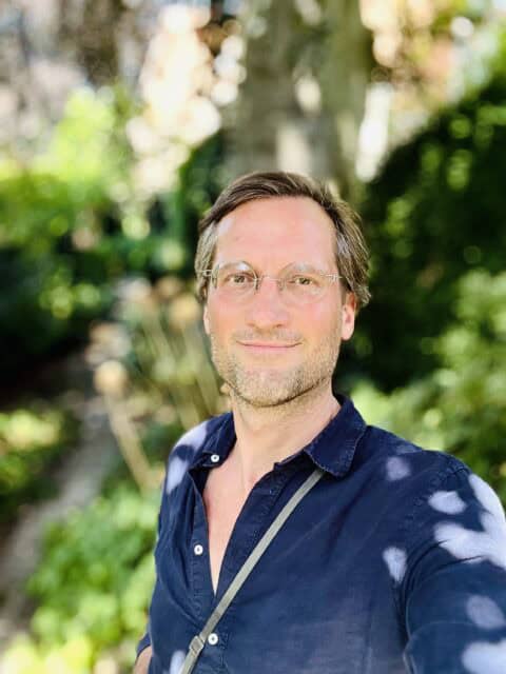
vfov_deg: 60.0
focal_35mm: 30
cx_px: 253
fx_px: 585
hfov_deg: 46.8
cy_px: 337
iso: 80
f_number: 2.2
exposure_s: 1/121
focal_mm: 2.7
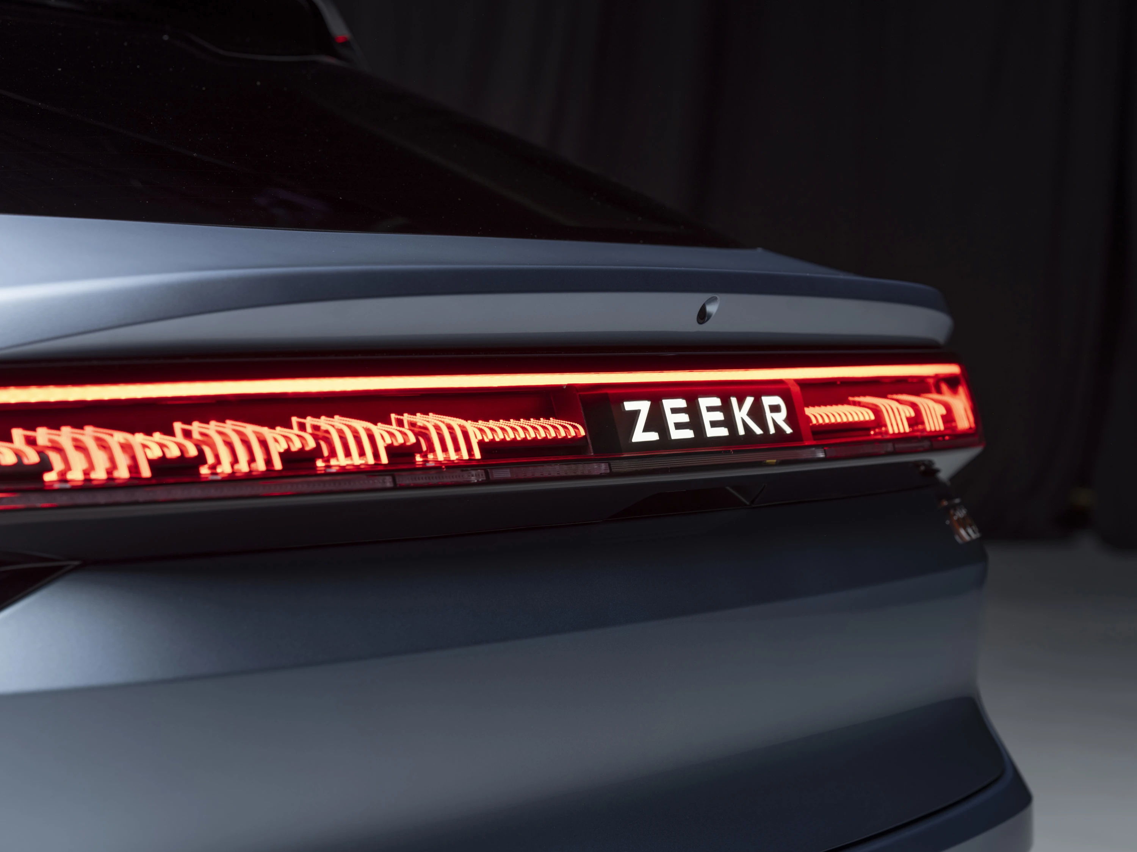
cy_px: 426
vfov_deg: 17.0
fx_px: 2858
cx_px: 568
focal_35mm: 87
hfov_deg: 22.5
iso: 100
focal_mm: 110
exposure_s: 1/1.25
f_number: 8
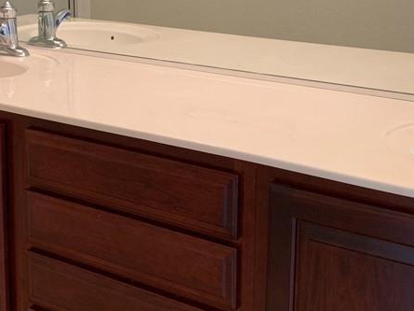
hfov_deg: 32.0
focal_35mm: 60
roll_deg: +0.0
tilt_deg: -9.7
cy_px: 34
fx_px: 718
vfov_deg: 23.8
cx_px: 156
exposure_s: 1/120
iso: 80
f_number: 1.8
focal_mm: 4.25
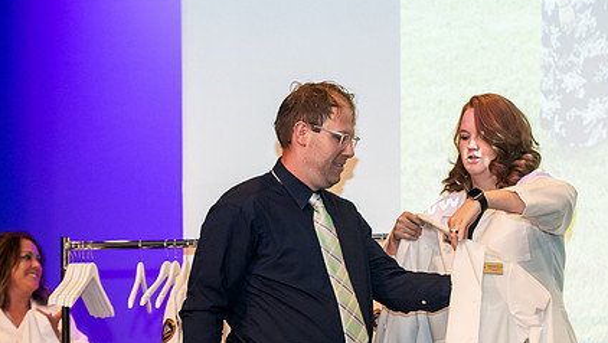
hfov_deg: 15.2
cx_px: 416
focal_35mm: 141
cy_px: 257
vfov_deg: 8.6
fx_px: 2275
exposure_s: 1/200
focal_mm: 98
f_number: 3.5
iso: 3200
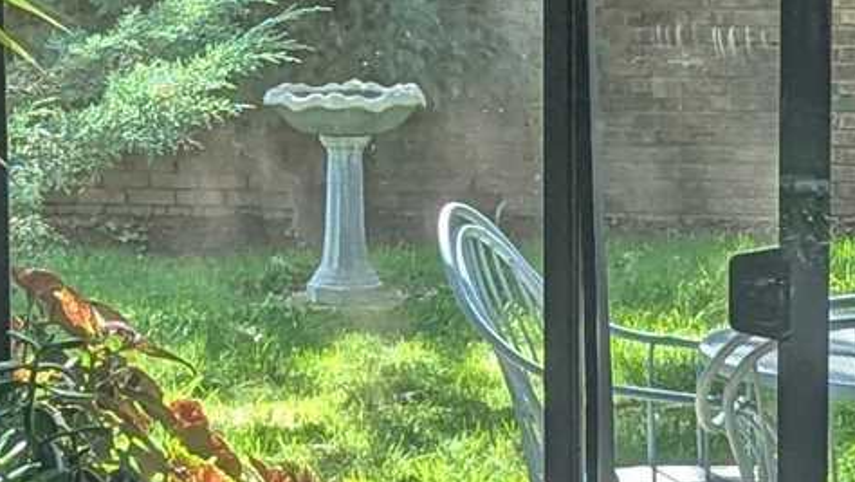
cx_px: 426
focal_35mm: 169
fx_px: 3833
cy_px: 314
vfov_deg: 7.2
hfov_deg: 12.7
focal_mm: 6.81
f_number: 1.85
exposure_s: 1/132
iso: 47
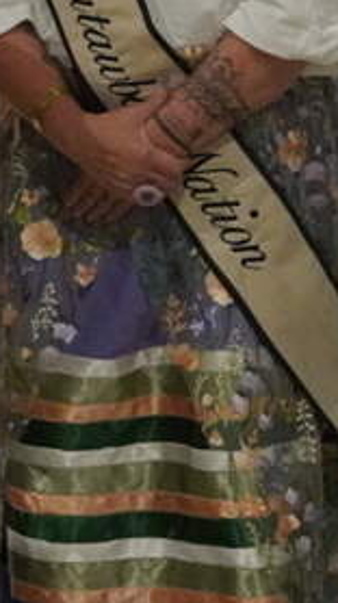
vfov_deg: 11.5
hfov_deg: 6.6
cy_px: -156
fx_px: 2925
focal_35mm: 183
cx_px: -6
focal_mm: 27
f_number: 4.5
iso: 5000
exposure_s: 1/160
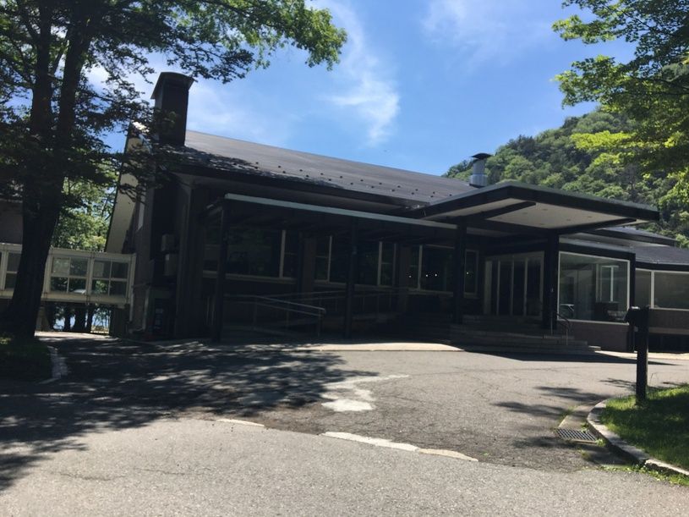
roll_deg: -2.3
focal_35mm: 29
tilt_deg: +5.4
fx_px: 577
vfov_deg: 48.2
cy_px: 258
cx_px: 344
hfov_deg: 61.7
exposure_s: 1/1148
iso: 25
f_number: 2.2
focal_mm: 4.15
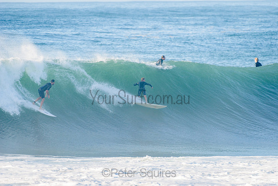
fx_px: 3862
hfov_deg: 4.1
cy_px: 93
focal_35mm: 500
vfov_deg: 2.8
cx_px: 139
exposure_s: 1/1600
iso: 400
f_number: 5.6
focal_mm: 500
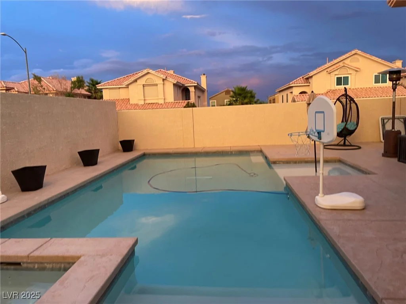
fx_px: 305
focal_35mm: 26
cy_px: 152
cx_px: 203
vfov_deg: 53.1
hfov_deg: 67.3
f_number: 1.6
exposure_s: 1/82
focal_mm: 4.2
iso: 125
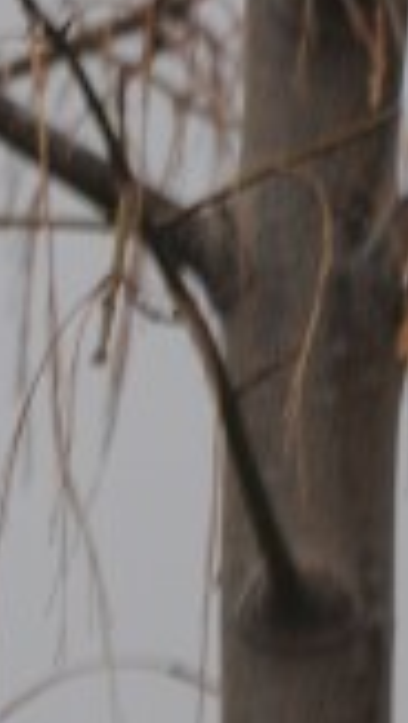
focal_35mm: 2305
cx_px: -58
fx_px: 44218
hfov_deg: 0.5
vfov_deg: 0.9
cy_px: 317
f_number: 5.6
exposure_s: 1/60
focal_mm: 300
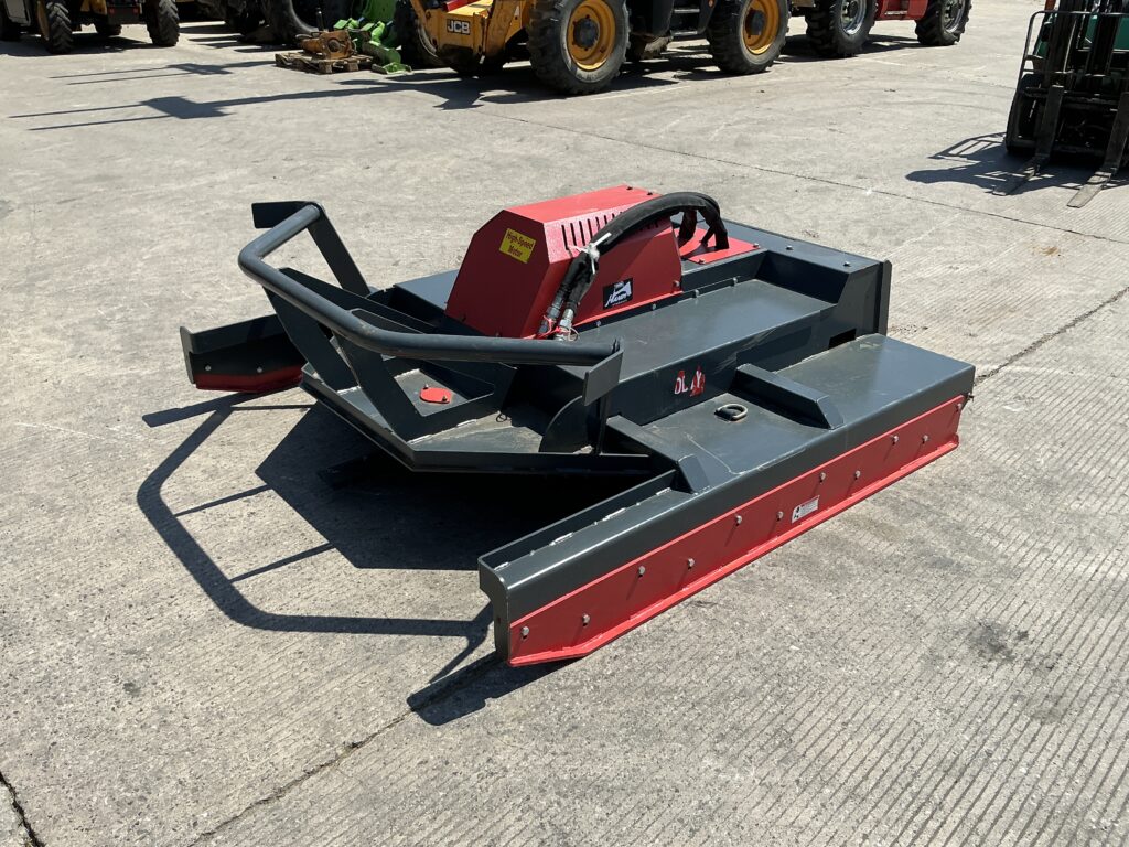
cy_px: 424
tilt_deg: -19.3
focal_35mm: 28
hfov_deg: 63.4
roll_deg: +1.0
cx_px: 564
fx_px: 913
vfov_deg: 49.7
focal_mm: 3
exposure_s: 1/1912
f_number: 1.8
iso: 25
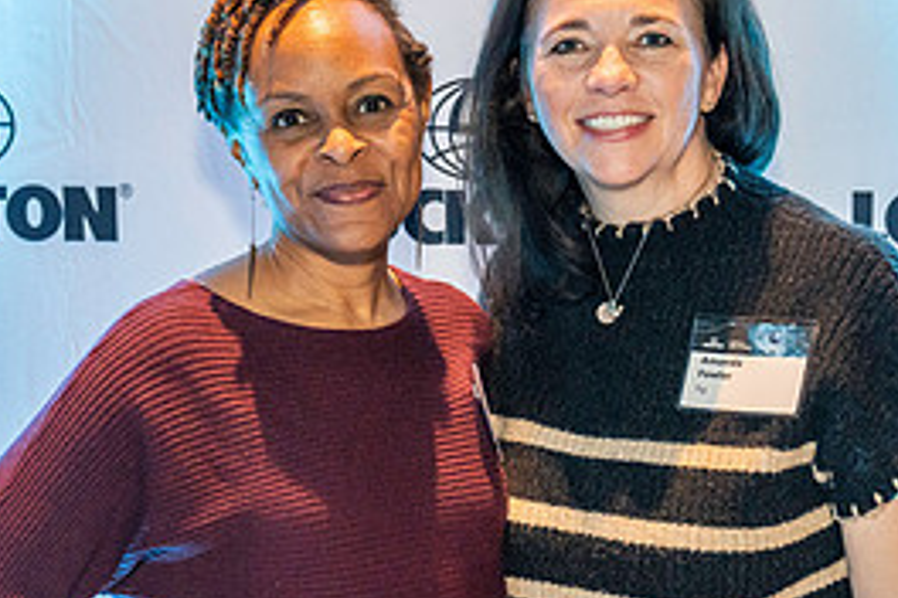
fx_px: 2195
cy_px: 379
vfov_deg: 15.5
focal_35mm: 88
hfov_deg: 23.1
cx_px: 527
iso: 5000
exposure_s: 1/160
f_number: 4
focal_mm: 40
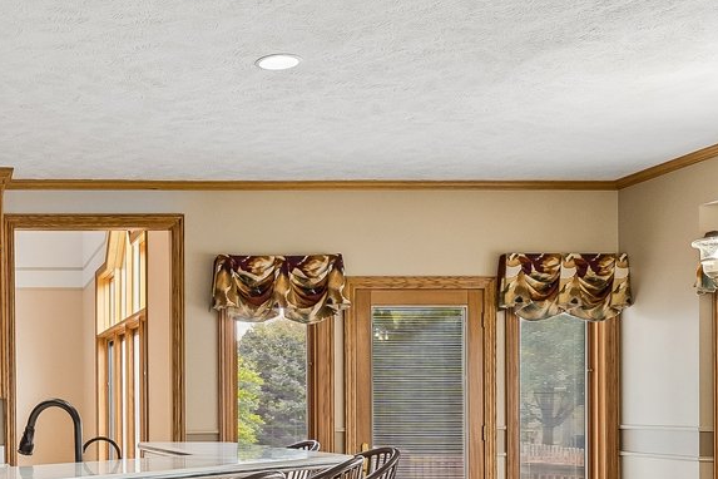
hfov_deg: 36.2
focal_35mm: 50
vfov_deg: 26.2
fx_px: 997
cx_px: 23
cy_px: 416
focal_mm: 14
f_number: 6.3
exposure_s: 1/13
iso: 500
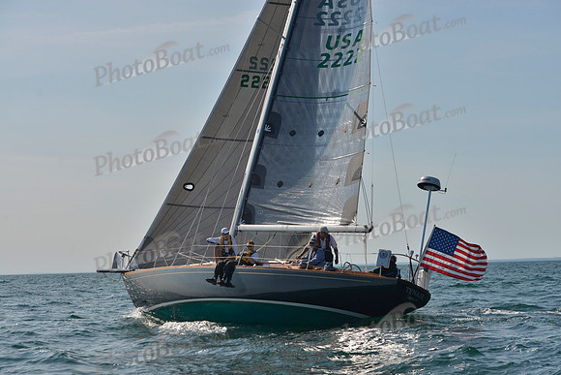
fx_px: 1091
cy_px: 188
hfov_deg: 28.8
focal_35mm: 70
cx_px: 280
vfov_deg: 19.5
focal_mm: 70
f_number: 8
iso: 400
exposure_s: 1/1000
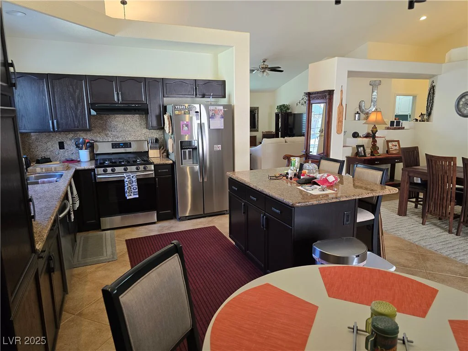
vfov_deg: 58.9
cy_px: 176
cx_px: 234
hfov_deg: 73.9
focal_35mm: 23
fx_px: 311
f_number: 1.7
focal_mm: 6.3
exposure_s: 1/120
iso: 250
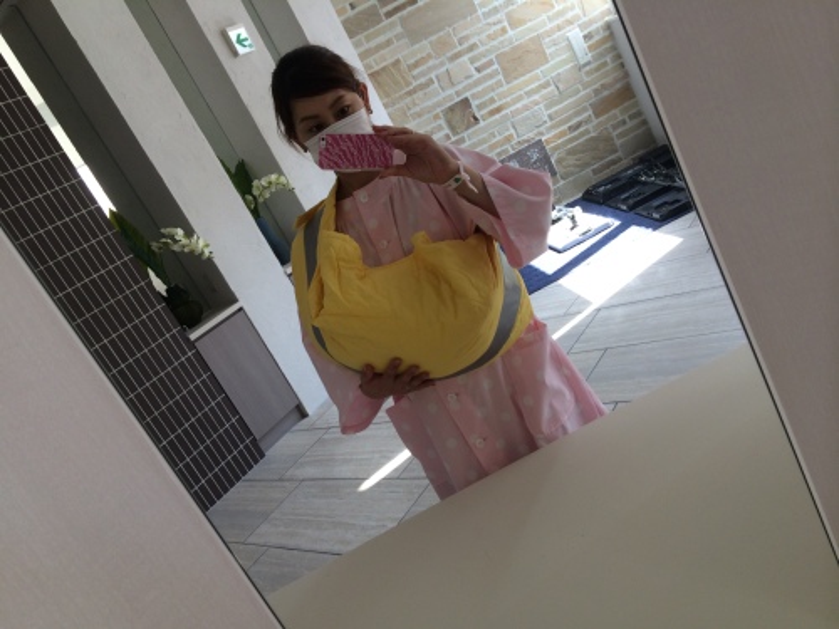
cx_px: 420
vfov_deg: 46.8
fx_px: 727
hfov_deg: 60.0
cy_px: 314
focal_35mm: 30
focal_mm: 4.12
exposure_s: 1/120
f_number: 2.2
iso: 50
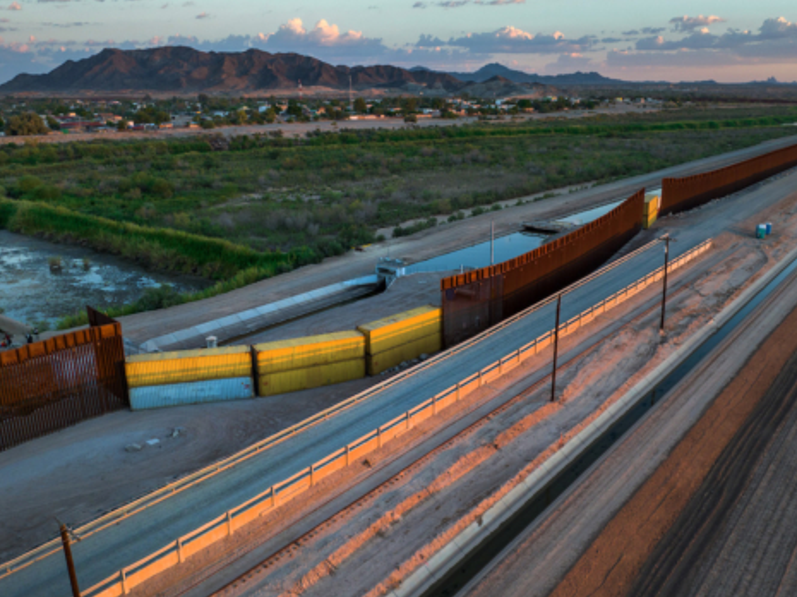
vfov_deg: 45.3
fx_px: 713
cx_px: 428
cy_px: 328
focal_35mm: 31
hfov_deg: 58.3
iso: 120
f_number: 2.8
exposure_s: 1/200
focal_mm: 12.29
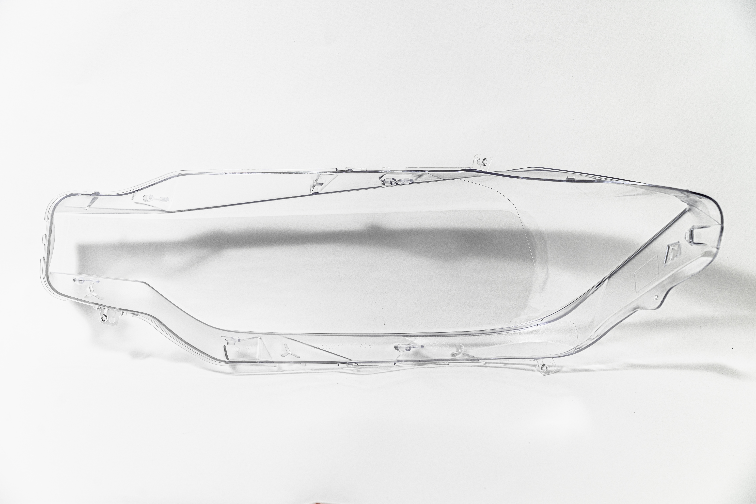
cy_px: 252
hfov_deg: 24.8
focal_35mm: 82
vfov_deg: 16.7
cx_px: 378
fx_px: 1722
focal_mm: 82
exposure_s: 1/100
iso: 100
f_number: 7.1
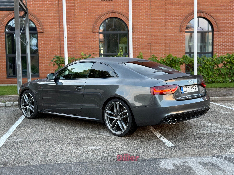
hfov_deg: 39.7
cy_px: 88
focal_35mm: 48
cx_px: 117
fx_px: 325
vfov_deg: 30.3
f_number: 1.78
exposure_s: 1/62
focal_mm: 6.76
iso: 100
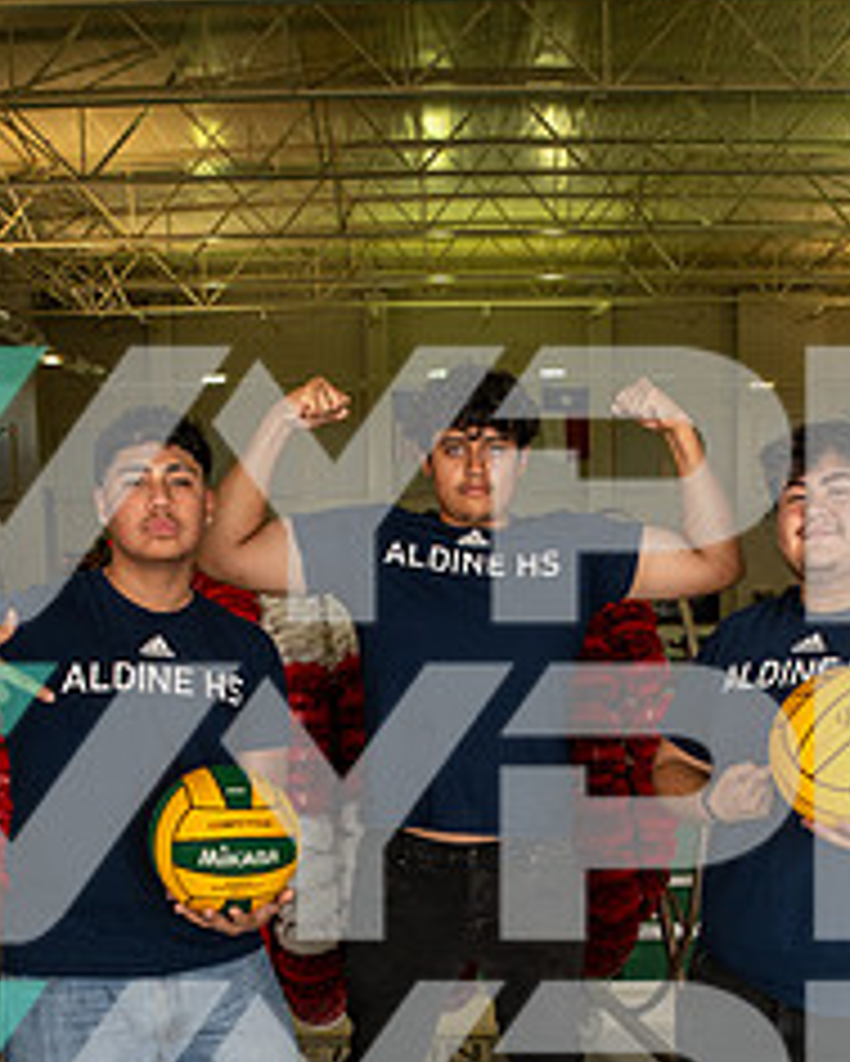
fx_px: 1351
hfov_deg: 34.9
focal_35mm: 43
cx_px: 450
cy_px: 806
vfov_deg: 41.5
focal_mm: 24
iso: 500
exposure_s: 1/250
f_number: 7.1
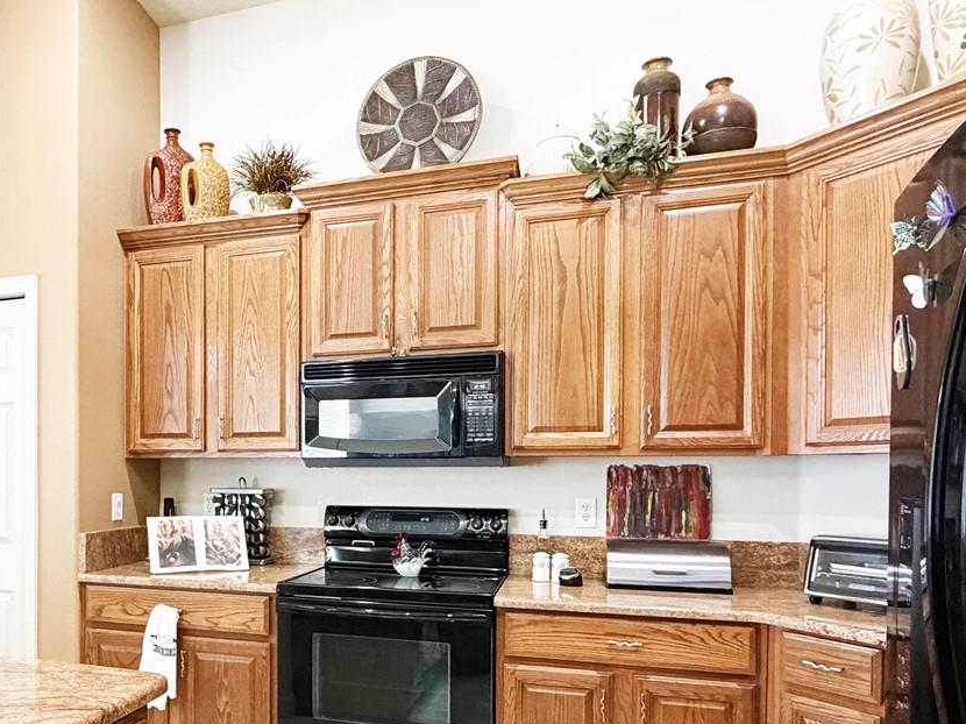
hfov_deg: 63.3
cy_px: 484
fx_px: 753
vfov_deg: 50.4
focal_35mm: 27
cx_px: 304
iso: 640
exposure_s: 1/60
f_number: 2.2
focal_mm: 2.22
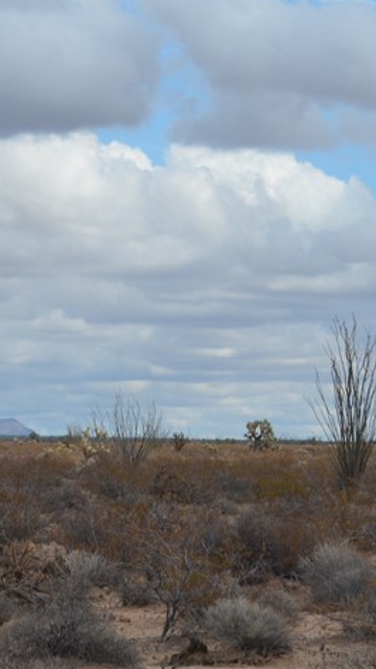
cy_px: 361
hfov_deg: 6.1
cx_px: 506
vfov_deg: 10.9
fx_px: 3514
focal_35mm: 198
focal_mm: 55
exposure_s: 1/2000
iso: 400
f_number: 7.1
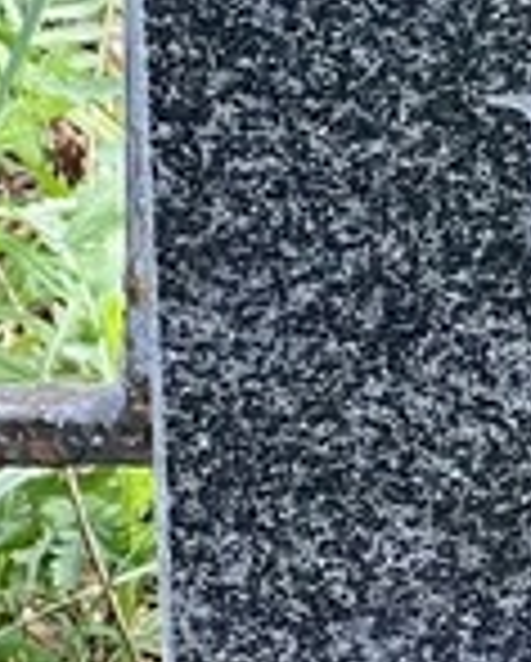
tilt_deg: -31.2
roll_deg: -2.1
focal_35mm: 409
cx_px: 1521
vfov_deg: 4.7
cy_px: 748
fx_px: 8018
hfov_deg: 3.7
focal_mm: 9
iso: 100
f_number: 2.8
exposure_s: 1/99
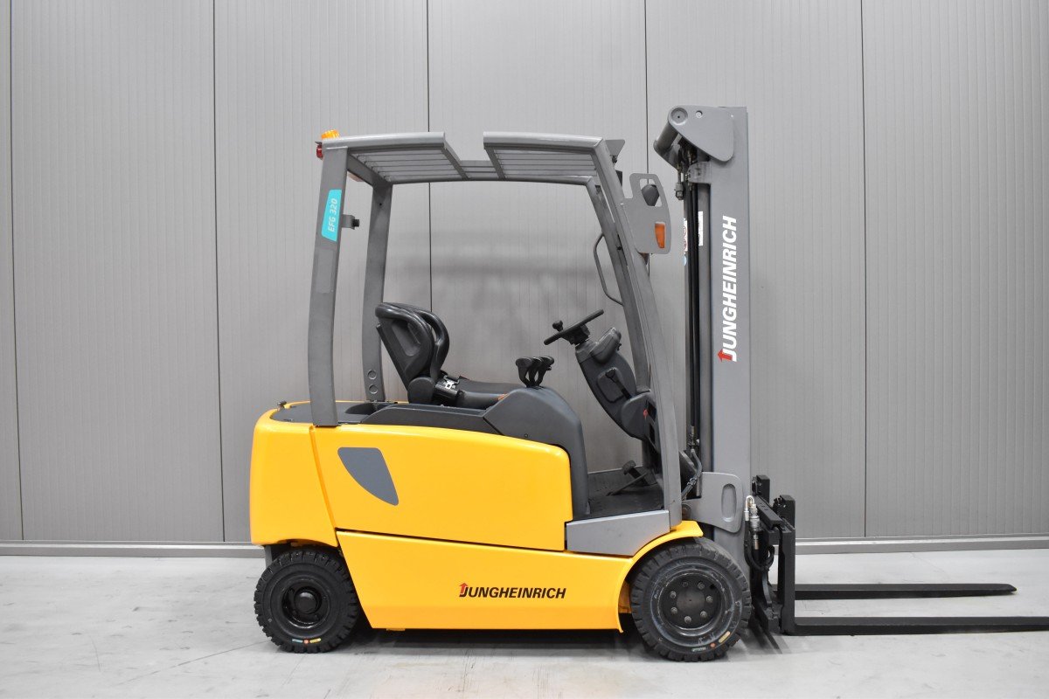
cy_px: 350
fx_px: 918
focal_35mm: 32
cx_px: 524
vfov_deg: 41.7
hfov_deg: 59.5
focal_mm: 21
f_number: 5
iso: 1600
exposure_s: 1/30
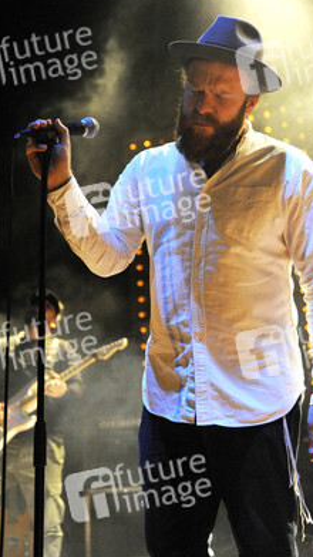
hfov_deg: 26.5
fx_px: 664
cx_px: 180
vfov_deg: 45.5
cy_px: 275
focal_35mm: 45
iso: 6400
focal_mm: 42
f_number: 2.8
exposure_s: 1/200
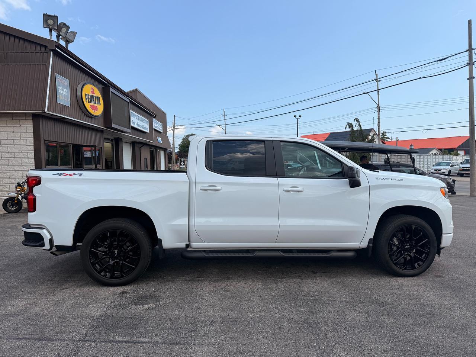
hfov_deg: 71.6
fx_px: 330
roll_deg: +1.3
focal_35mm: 24
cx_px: 238
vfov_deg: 56.8
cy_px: 178
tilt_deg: -2.3
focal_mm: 6.76
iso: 80
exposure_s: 1/4673
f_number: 1.78
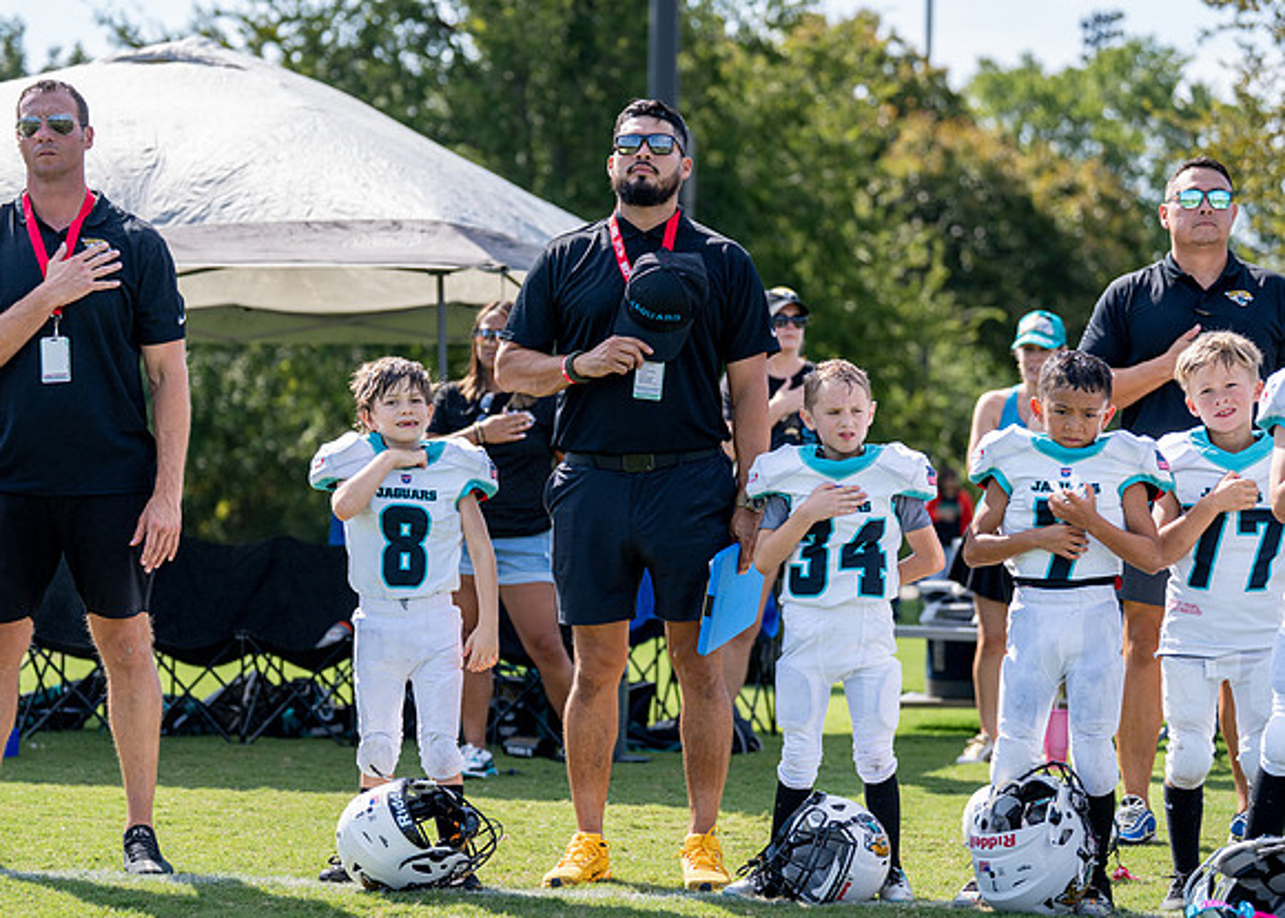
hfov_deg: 21.5
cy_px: 462
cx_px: 623
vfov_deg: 15.4
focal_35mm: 93
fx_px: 3391
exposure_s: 1/1600
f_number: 2.8
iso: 160
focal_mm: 88
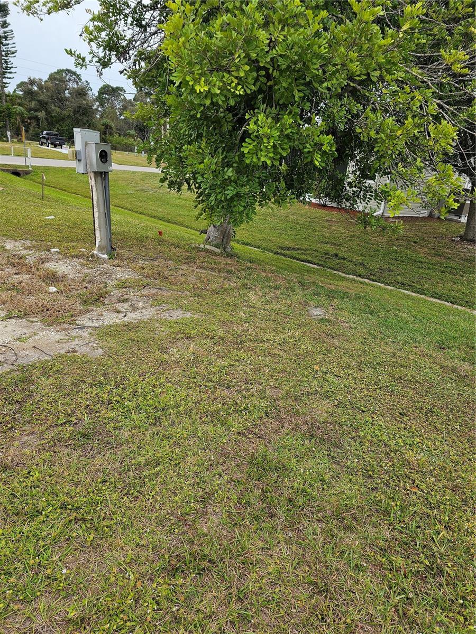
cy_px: 317
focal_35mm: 23
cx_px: 238
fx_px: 422
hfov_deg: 58.9
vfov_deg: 73.9
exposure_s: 1/179
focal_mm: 6.3
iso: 10
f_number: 1.7
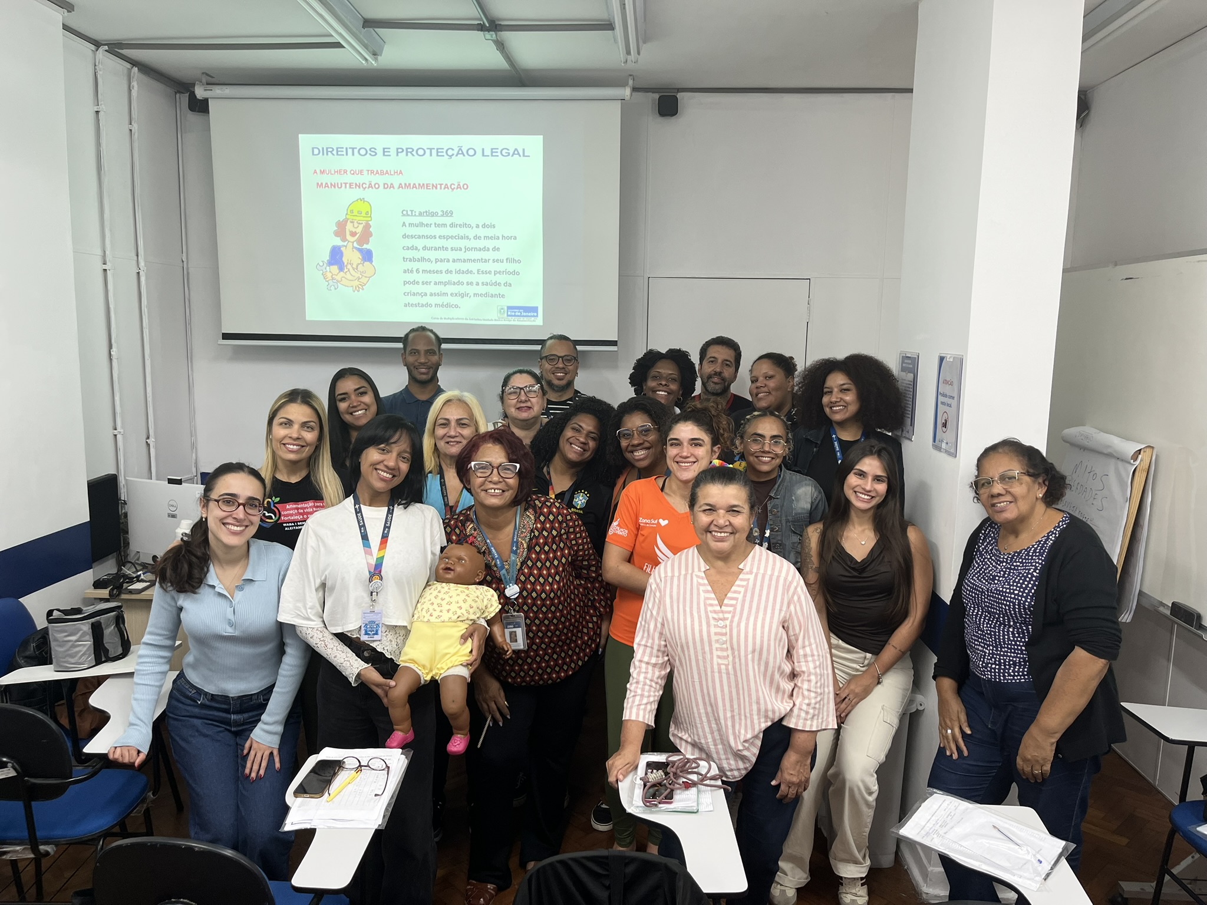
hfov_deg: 67.3
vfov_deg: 53.1
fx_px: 907
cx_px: 604
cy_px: 452
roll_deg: -1.2
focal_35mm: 26
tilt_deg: -8.2
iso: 64
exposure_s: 1/60
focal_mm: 5.1
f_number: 1.6
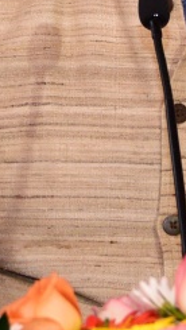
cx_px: 173
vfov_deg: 6.0
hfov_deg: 3.4
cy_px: -14
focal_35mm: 359
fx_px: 3144
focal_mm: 82
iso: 2500
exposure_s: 1/160
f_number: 5
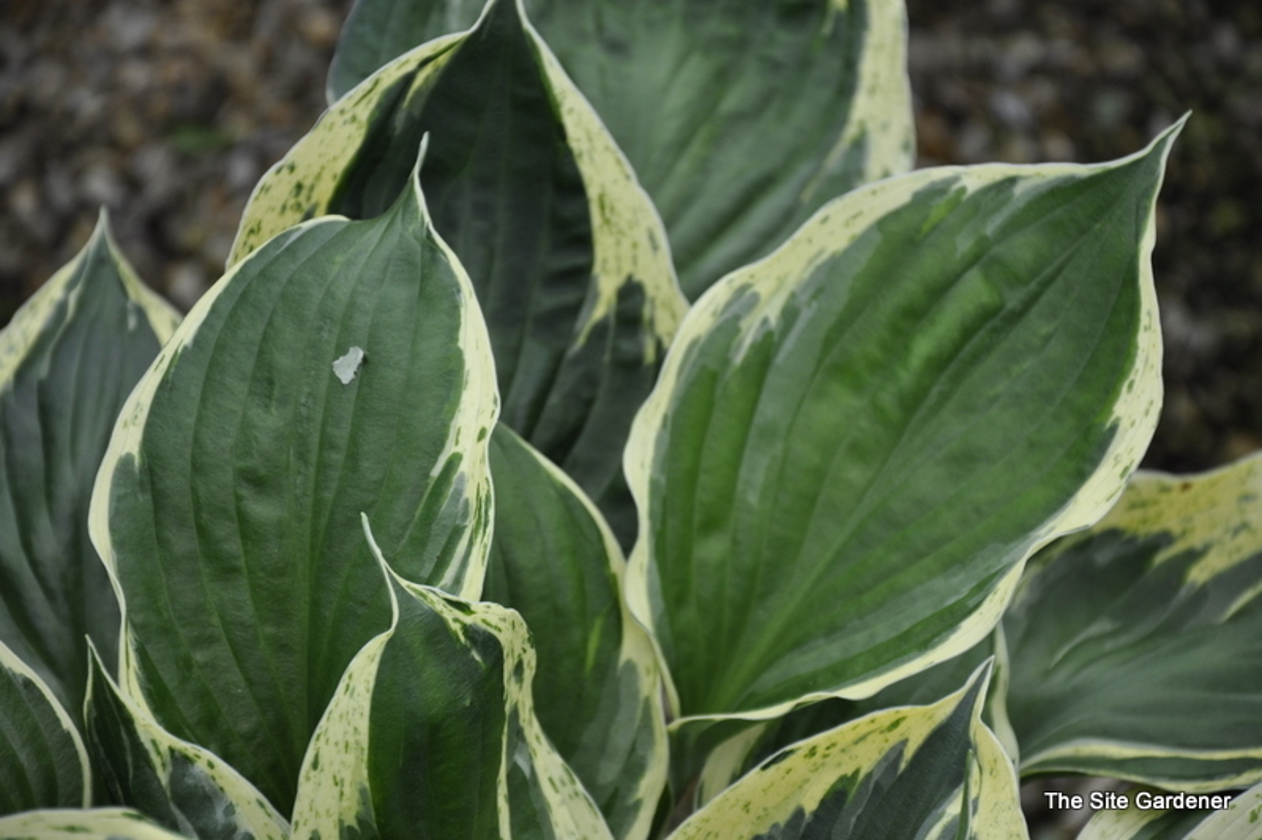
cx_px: 631
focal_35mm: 158
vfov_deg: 8.7
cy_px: 420
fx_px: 5517
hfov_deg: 13.1
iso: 400
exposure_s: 1/400
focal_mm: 105
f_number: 5.6
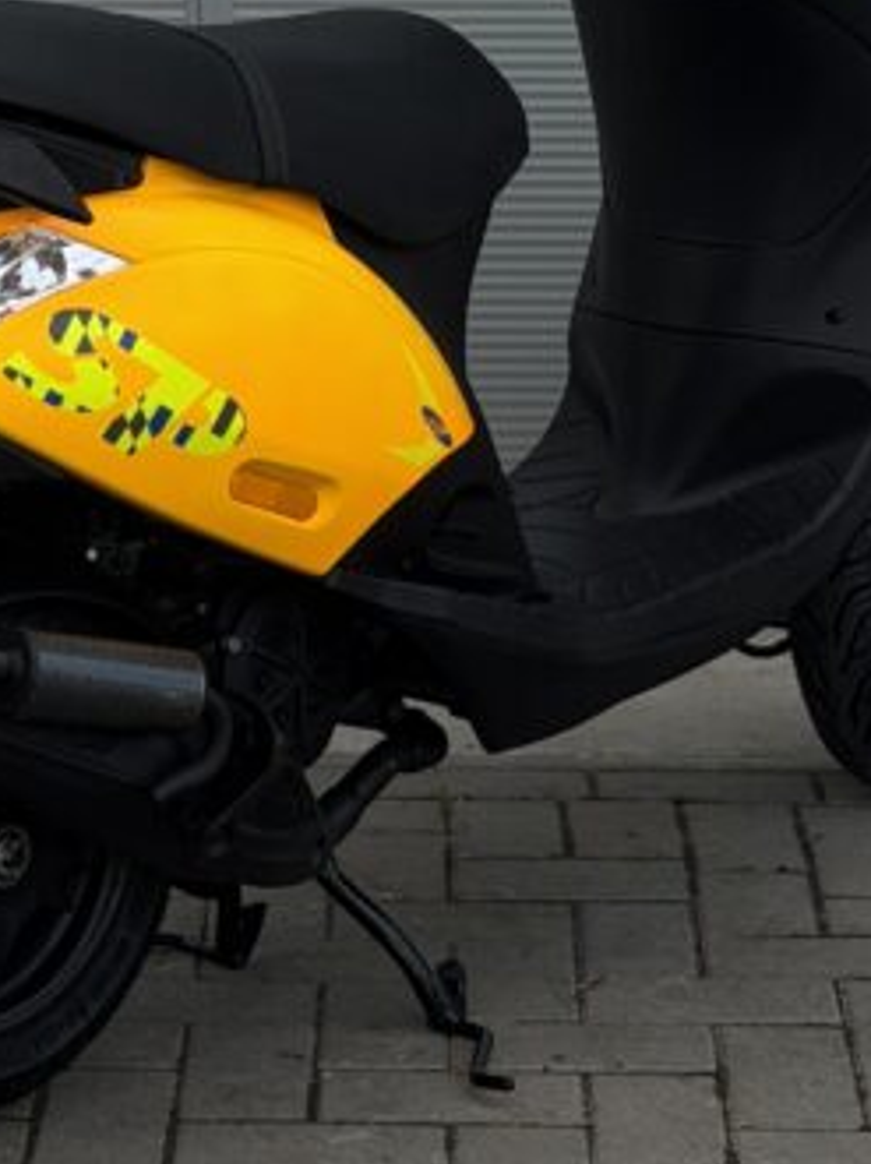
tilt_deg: -10.4
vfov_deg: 13.1
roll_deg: -0.4
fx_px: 5005
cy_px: 11
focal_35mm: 149
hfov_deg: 9.9
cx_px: 317
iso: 64
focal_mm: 6.76
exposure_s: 1/2667
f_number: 1.78
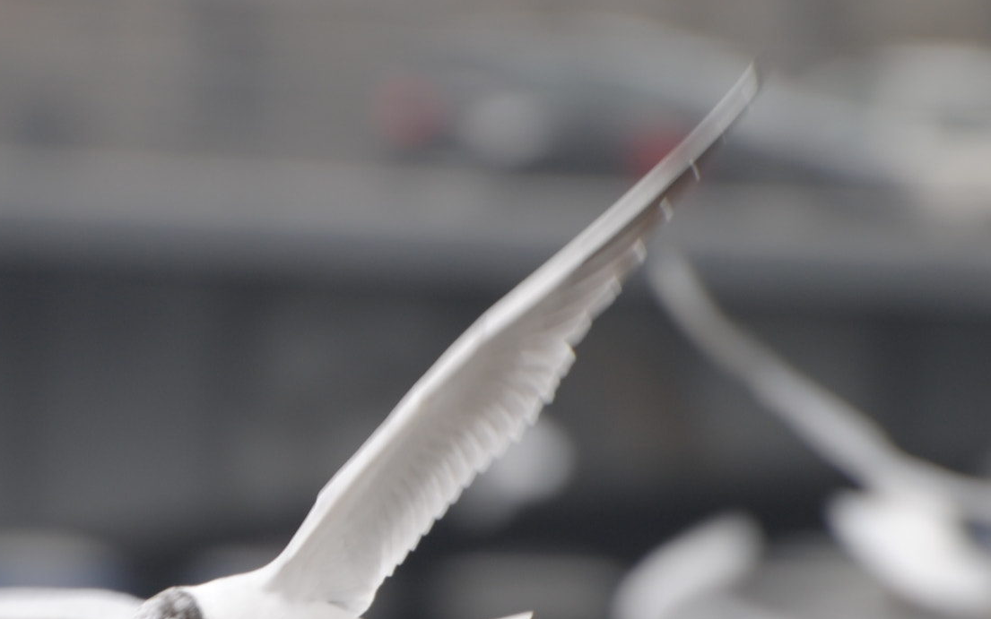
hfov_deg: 2.5
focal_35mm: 851
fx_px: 22987
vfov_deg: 1.5
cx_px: 188
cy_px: 576
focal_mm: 300
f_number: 5.6
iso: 110
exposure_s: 1/125
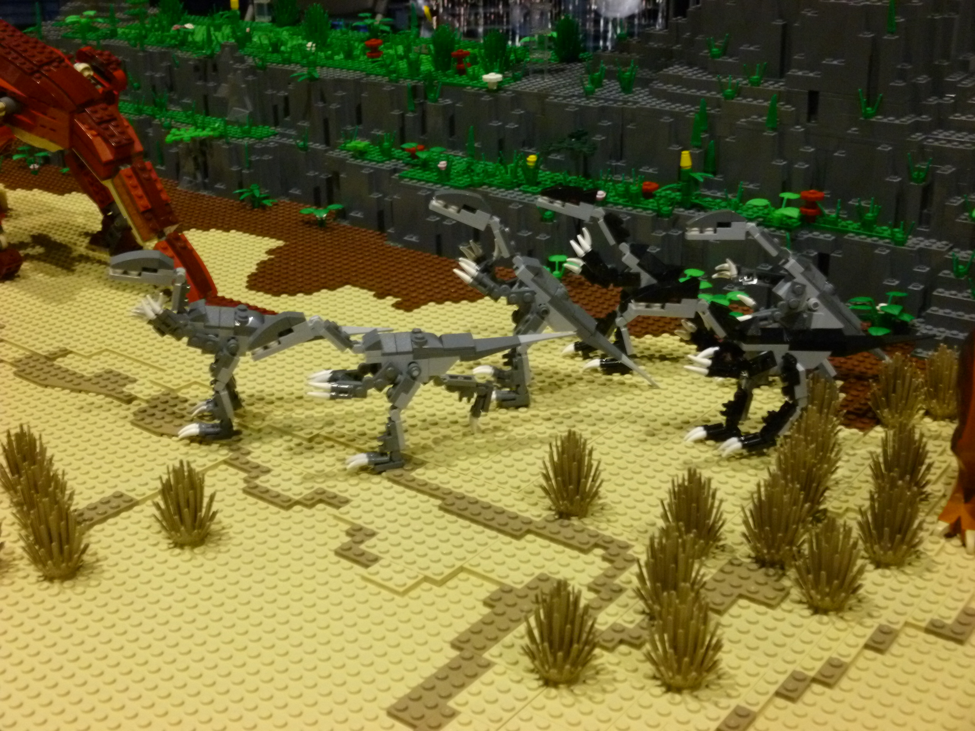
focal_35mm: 45
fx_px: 1267
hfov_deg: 42.1
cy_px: 366
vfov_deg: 32.2
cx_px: 488
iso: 400
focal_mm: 8
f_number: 3.9
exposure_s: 1/10
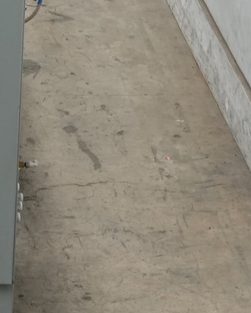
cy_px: -110
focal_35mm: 276
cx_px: -403
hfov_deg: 5.4
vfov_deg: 6.9
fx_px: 2562
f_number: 4
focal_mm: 19.84
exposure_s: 1/60
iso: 400
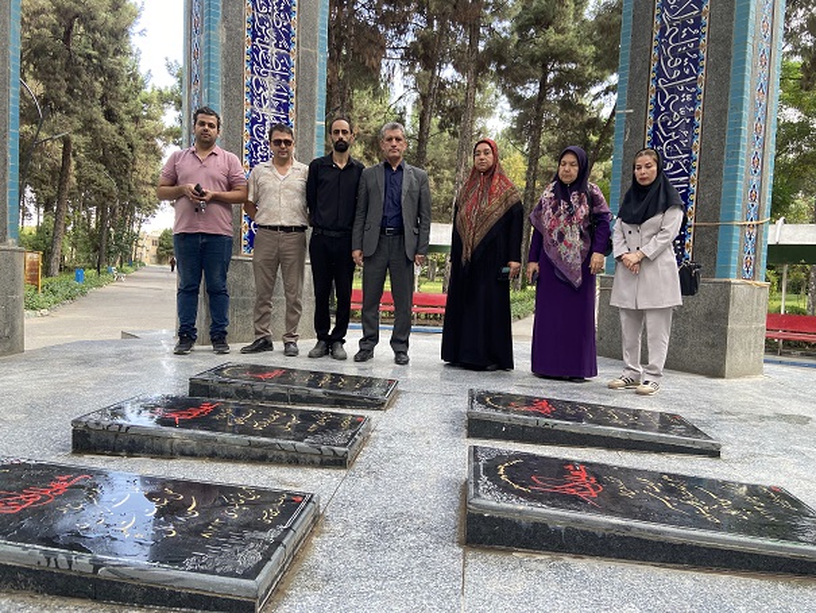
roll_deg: -2.1
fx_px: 613
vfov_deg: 53.1
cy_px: 306
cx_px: 408
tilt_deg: -4.2
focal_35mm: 26
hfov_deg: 67.3
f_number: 1.8
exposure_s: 1/146
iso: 32
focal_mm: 4.25
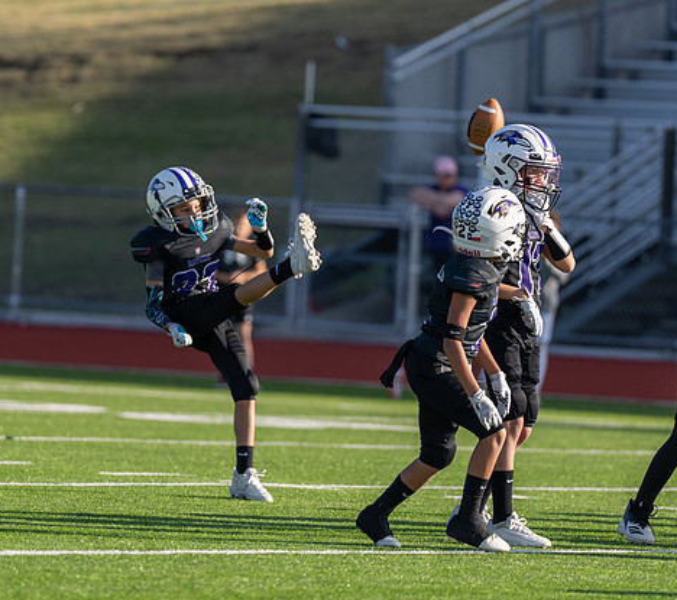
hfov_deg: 4.5
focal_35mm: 412
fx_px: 8615
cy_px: 277
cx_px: 237
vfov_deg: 4.0
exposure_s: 1/2000
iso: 200
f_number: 2.8
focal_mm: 200
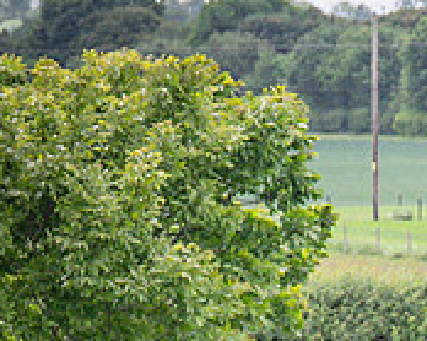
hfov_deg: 2.5
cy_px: 486
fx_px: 9599
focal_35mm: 760
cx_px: 436
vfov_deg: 2.0
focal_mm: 85
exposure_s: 1/2000
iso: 400
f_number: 4
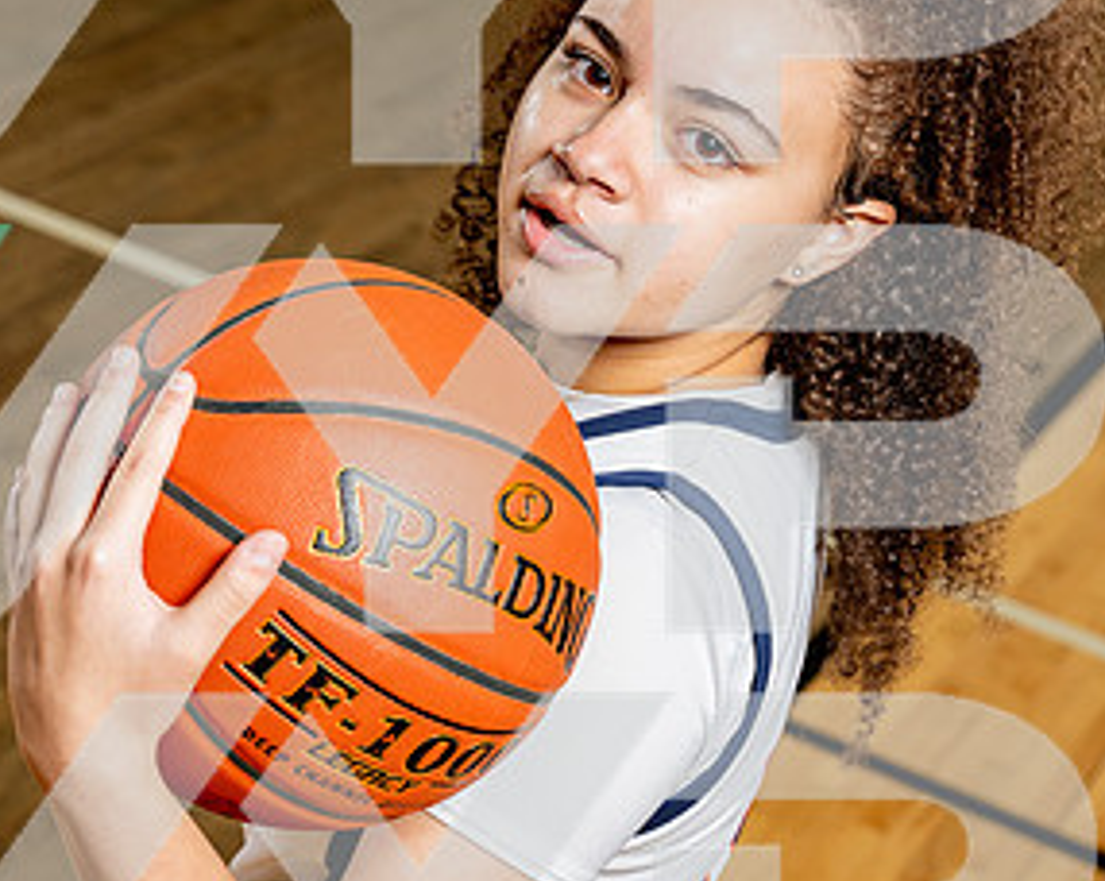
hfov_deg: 15.8
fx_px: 3984
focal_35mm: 122
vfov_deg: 12.6
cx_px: 591
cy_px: 431
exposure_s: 1/250
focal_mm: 64
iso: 400
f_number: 5.6
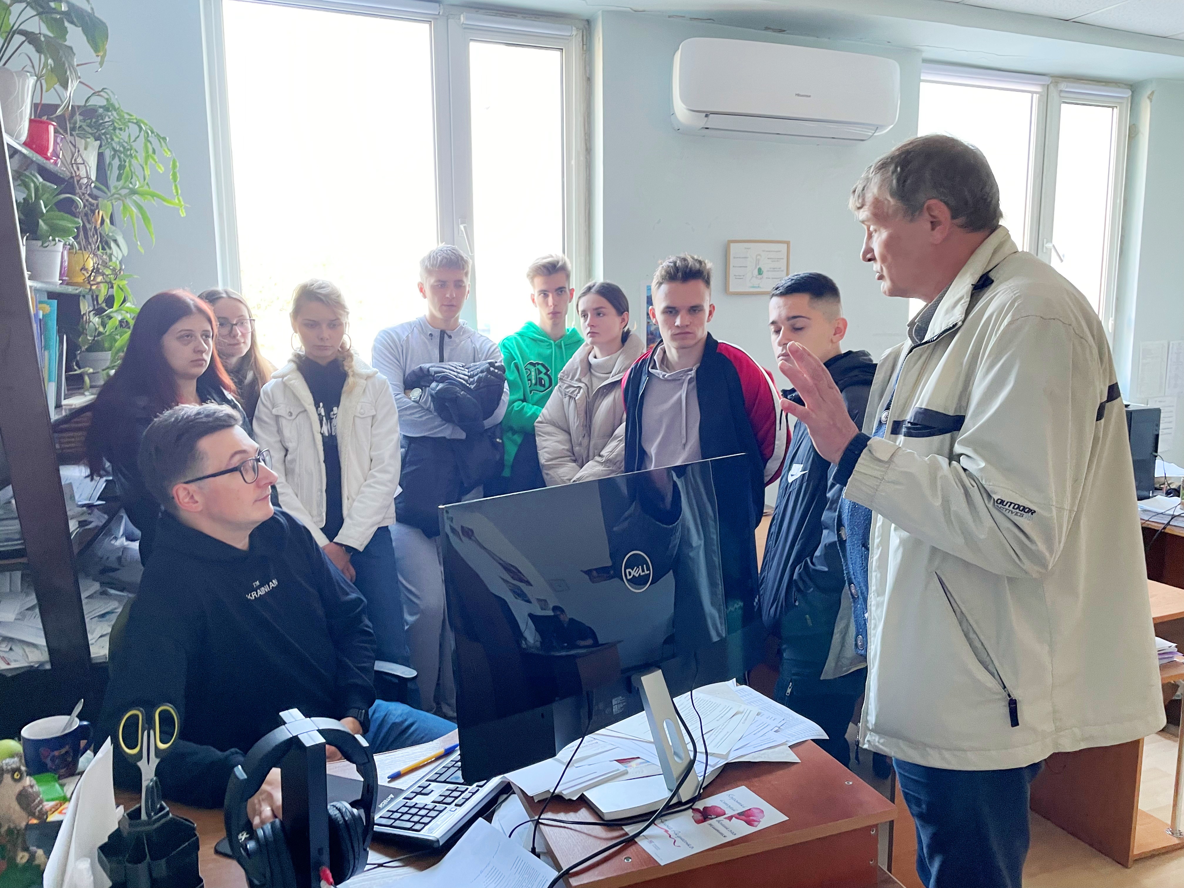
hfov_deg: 67.3
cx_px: 592
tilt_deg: -6.4
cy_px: 444
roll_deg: +1.0
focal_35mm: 26
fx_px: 889
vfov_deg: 53.1
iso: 160
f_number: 1.6
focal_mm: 4.2
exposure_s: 1/60
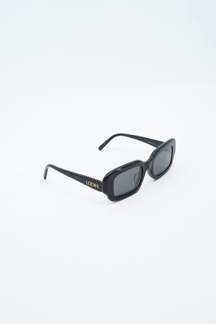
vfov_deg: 39.6
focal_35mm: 50
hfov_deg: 27.0
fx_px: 450
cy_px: 162
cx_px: 108
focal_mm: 50
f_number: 6.3
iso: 640
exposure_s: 1/20
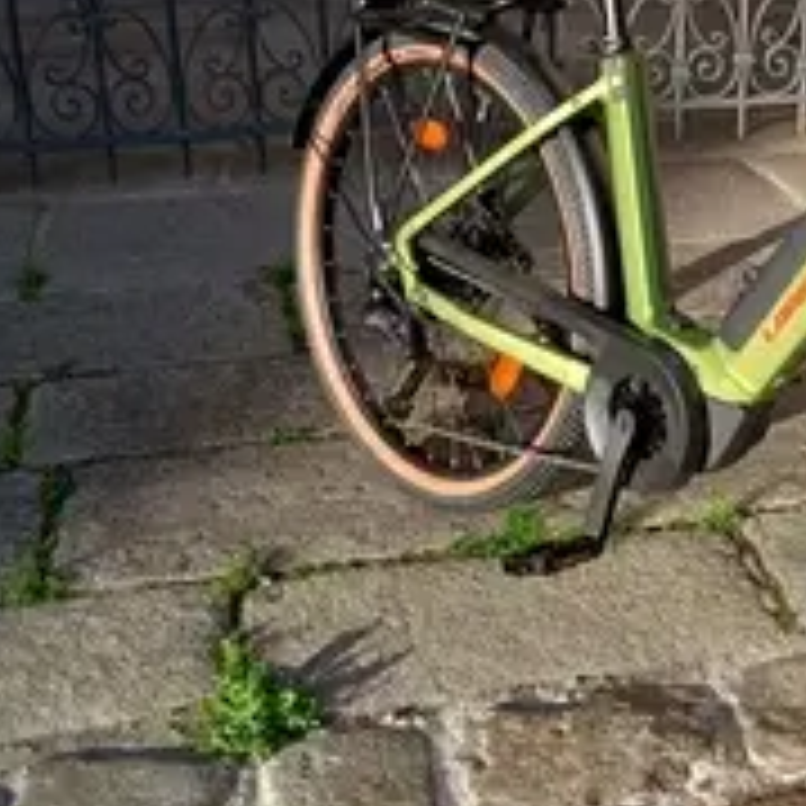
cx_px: 727
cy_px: 133
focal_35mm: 61
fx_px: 1607
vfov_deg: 27.5
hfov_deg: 27.2
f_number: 1.8
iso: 20
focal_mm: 3.98
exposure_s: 1/155
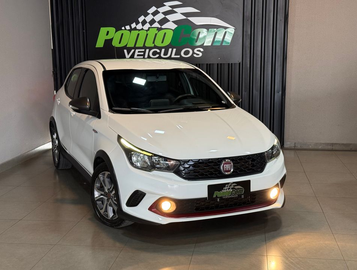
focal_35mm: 48
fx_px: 497
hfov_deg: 39.5
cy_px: 135
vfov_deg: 30.4
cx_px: 178
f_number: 1.78
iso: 125
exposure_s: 1/60
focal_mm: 6.76
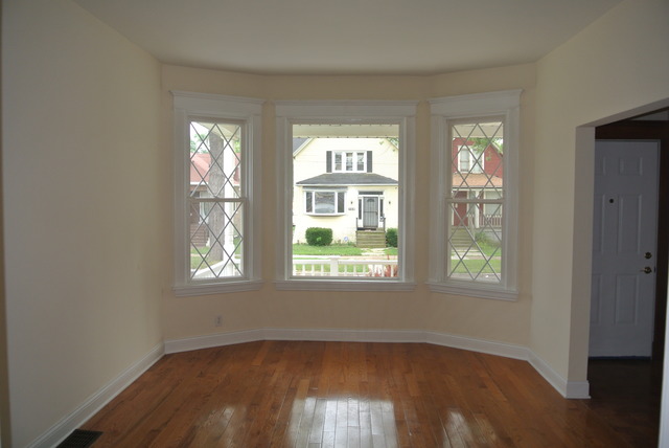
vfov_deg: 48.0
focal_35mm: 27
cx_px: 334
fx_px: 502
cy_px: 224
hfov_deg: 67.3
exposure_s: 1/60
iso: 110
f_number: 3.5
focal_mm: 10
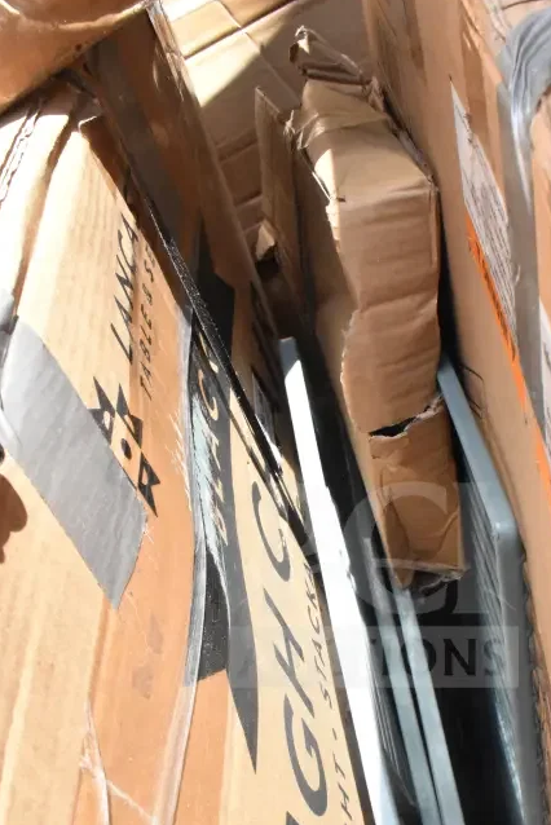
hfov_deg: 31.0
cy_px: 585
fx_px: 986
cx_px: 373
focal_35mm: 43
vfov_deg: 44.4
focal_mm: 20
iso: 6400
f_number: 16
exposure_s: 1/1000
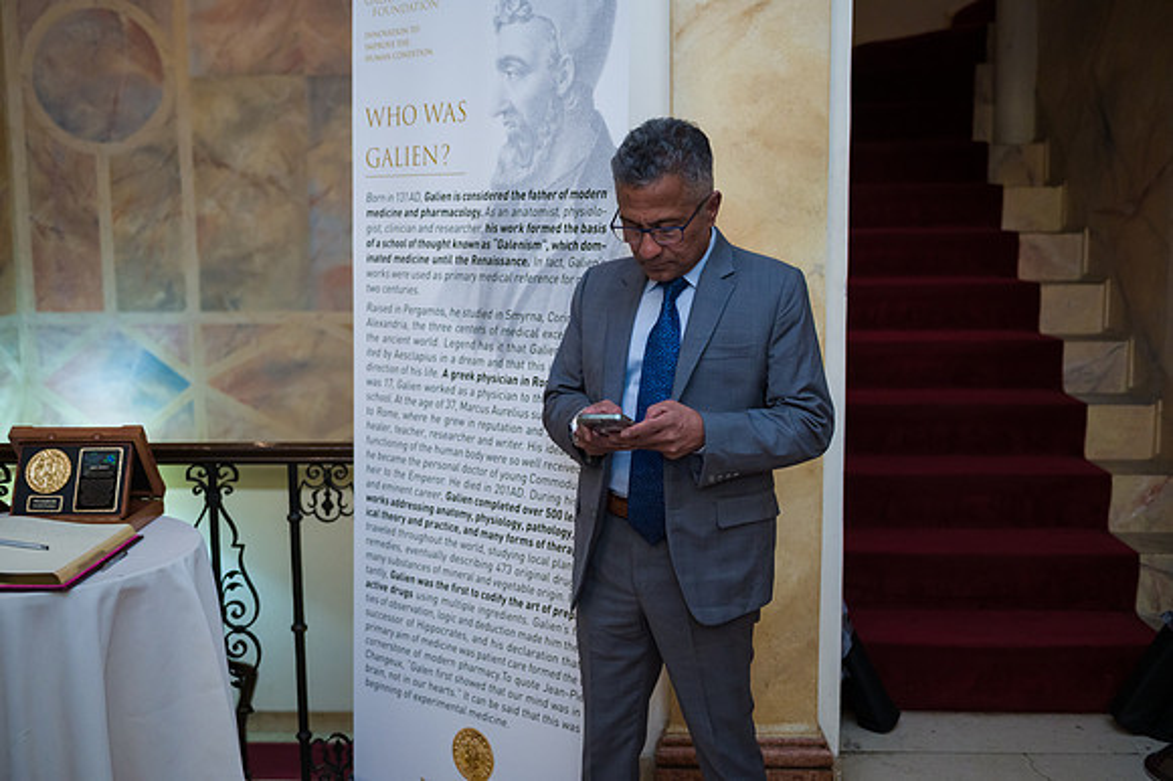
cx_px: 587
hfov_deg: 48.1
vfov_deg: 33.1
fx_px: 1316
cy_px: 391
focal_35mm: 40
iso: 1600
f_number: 3.2
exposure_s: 1/200
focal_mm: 40
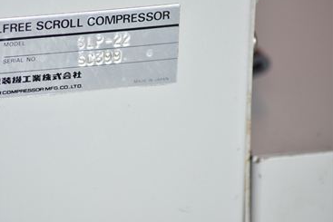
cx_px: 108
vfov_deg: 2.8
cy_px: 83
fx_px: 4534
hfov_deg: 4.2
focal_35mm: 490
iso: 1250
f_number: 6.3
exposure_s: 1/320
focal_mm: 240
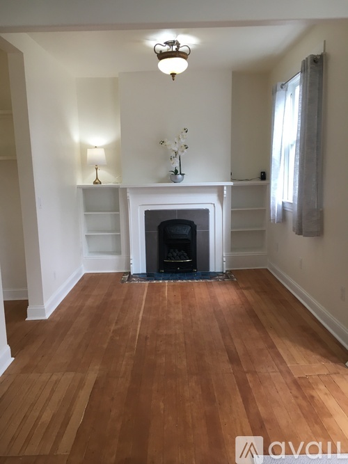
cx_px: 174
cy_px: 232
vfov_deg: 61.7
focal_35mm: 29
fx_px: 389
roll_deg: +2.2
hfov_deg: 48.2
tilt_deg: -9.7
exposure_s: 1/30
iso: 32
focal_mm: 4.15
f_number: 2.2
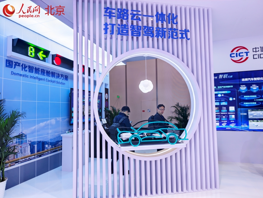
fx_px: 175
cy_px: 99
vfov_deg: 58.9
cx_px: 132
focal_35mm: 23
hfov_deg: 73.9
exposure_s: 1/111
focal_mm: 8.67
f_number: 1.8
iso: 200
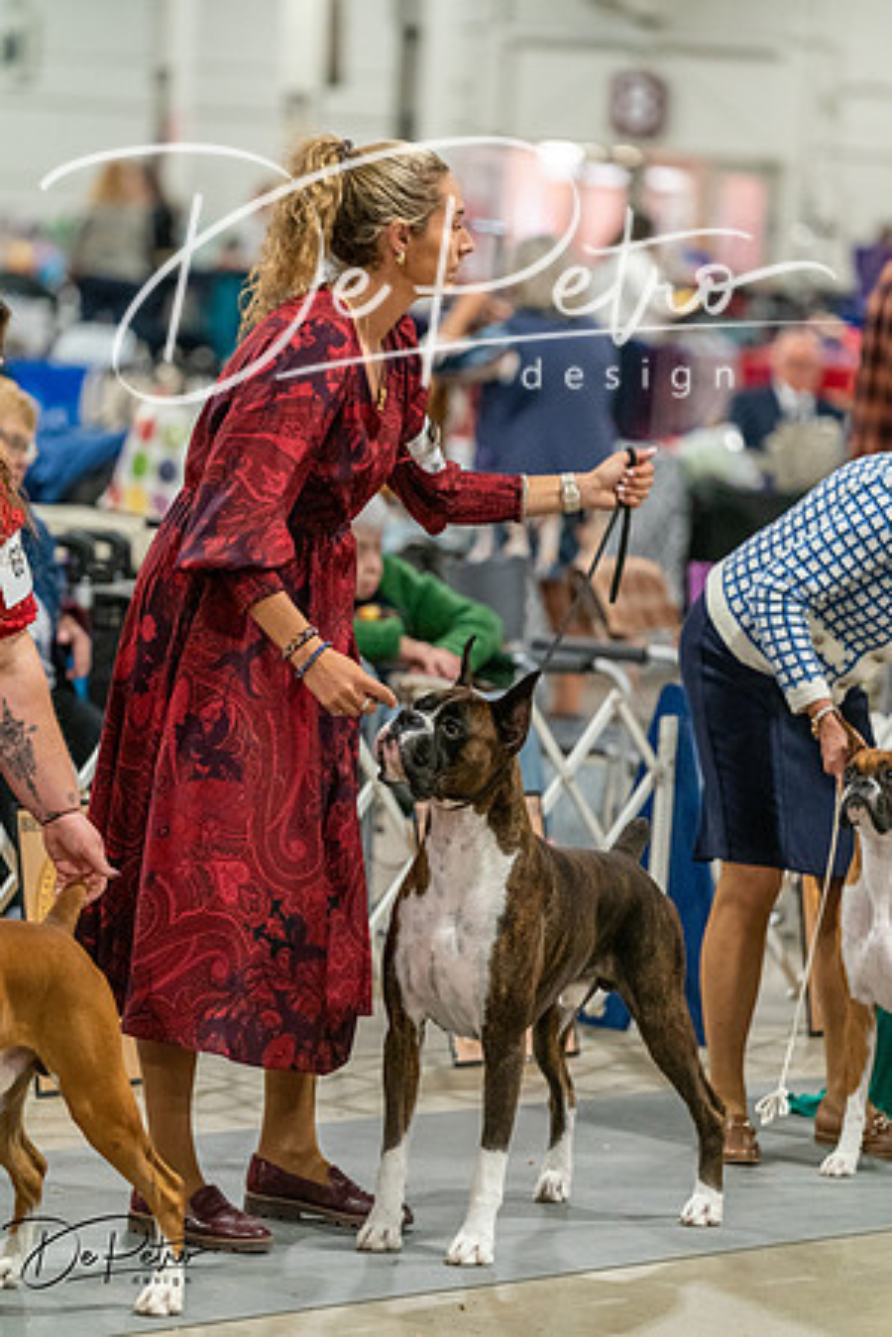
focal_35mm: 191
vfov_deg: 10.8
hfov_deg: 7.2
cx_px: 446
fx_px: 7098
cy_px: 668
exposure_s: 1/250
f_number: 3.5
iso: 6400
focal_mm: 191
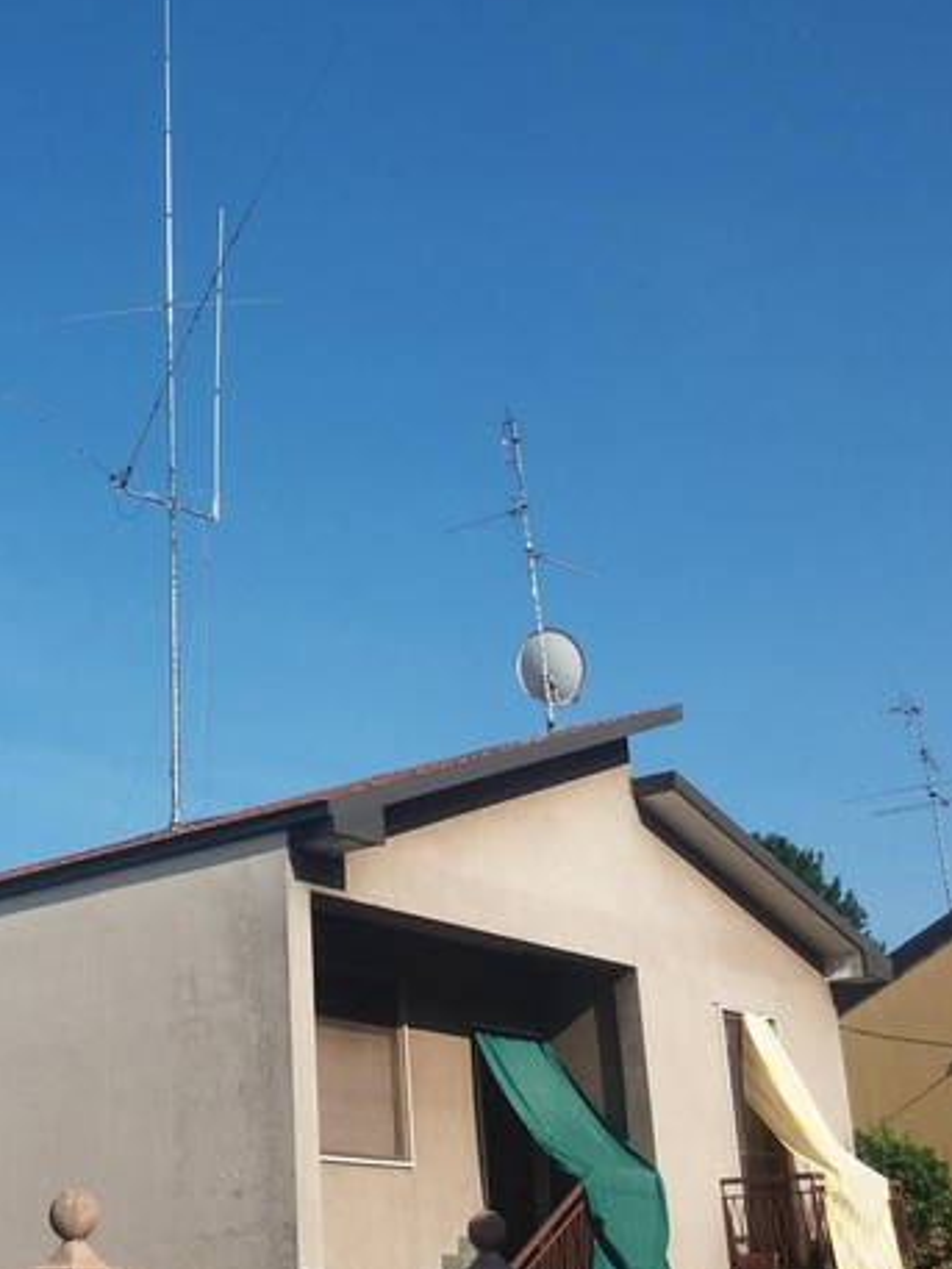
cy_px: 533
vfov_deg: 38.8
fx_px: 1796
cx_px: 205
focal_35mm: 49
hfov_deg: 29.1
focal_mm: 3.7
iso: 64
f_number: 1.9
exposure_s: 1/1561
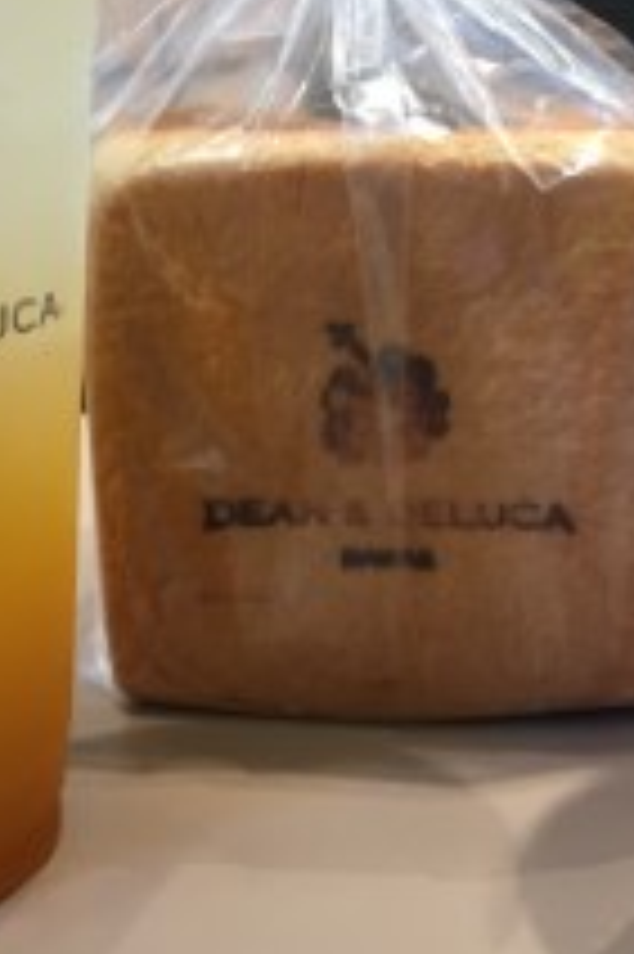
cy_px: 292
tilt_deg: -11.7
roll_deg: +0.5
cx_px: 387
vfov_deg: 31.1
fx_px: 1693
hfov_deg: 21.2
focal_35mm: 64
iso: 25
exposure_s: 1/30
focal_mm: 4.15
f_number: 2.2
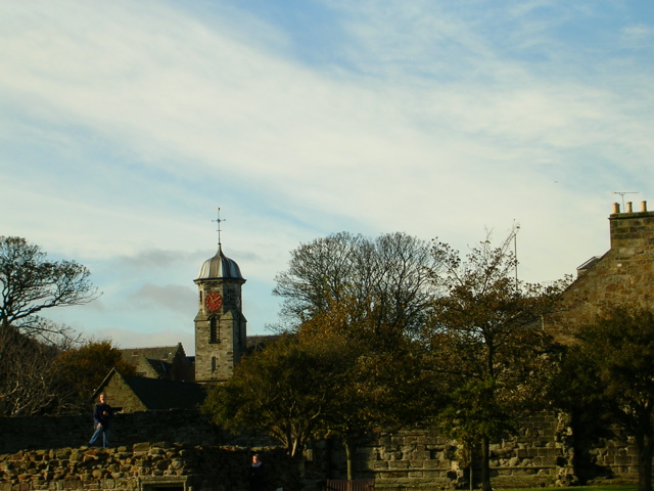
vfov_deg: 12.9
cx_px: 327
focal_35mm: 115
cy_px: 246
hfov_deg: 17.1
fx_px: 2173
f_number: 4.9
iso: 50
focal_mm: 17.4
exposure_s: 1/300
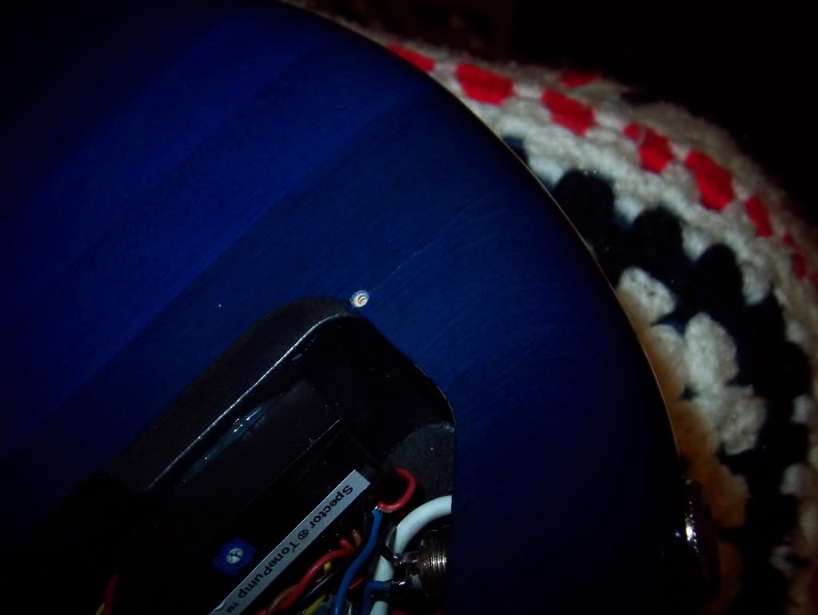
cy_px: 308
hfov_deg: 48.9
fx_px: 899
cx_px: 409
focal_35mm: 38
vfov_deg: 37.8
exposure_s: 1/60
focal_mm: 6.3
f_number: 3.9
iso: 200
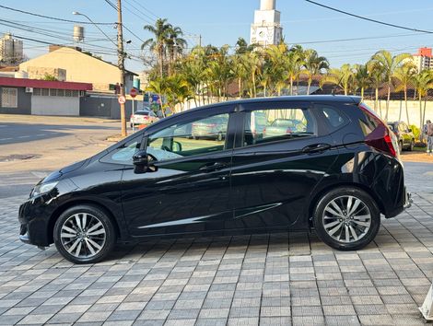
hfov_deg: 39.6
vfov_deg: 30.3
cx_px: 216
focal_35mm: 48
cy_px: 163
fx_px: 601
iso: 64
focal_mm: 6.76
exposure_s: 1/302
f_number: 1.78
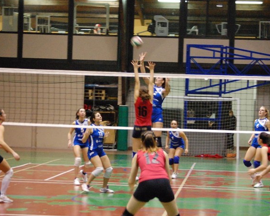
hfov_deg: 17.0
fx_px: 903
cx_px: 151
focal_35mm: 113
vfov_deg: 13.6
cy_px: 108
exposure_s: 1/40
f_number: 4.2
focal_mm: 66
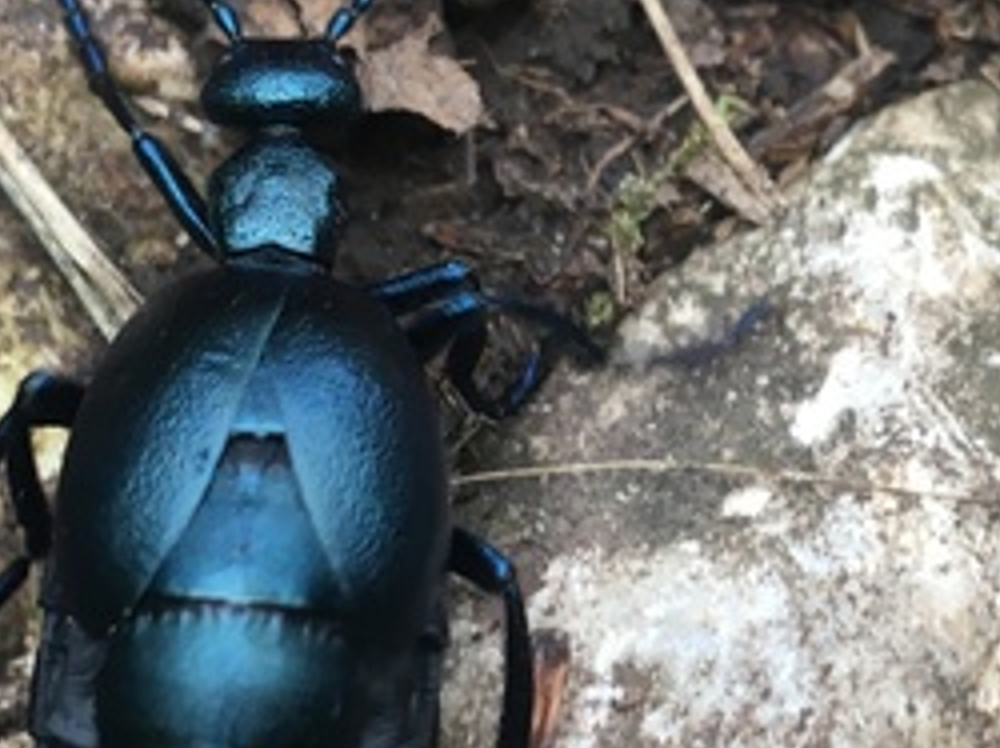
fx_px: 2857
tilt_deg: -59.4
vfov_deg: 14.9
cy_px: 480
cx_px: 642
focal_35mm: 99
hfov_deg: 19.8
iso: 32
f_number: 2.2
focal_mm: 4.15
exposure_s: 1/33
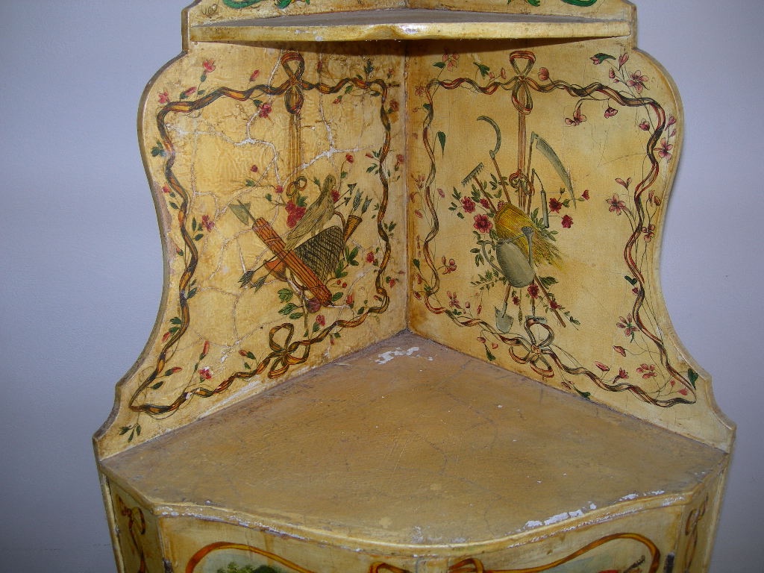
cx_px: 382
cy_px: 286
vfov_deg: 37.7
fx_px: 839
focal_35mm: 38
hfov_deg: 49.0
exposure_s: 1/60.1
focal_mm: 7.8
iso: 50
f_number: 2.8
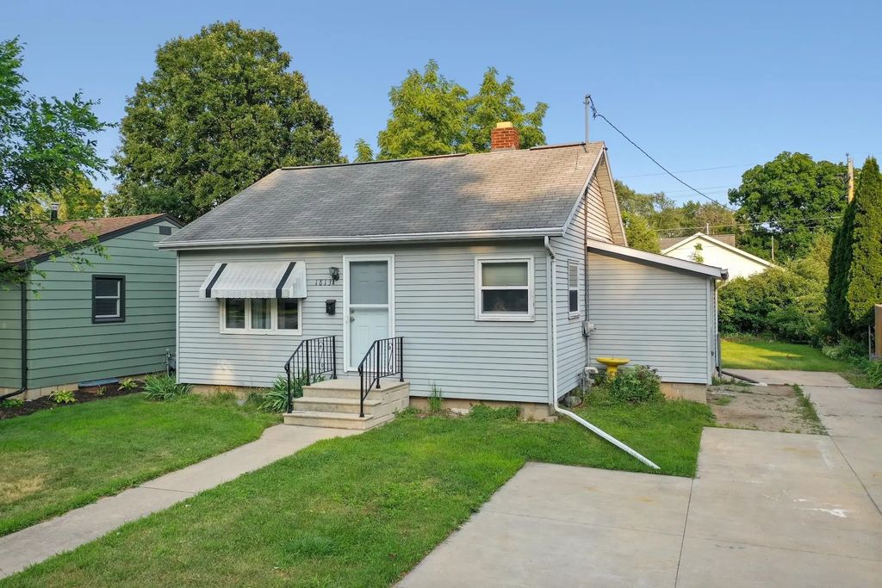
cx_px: 441
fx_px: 686
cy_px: 294
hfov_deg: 65.5
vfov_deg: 46.4
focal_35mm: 28
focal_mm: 10.26
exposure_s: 1/50
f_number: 4
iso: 100
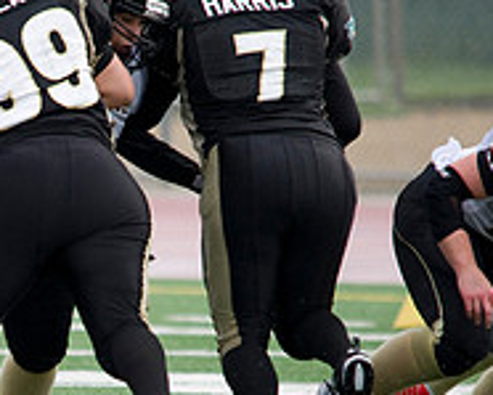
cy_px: 334
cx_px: -8
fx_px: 21314
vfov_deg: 1.1
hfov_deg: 1.3
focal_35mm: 1460
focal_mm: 500
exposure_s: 1/1000
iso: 2200
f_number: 6.3
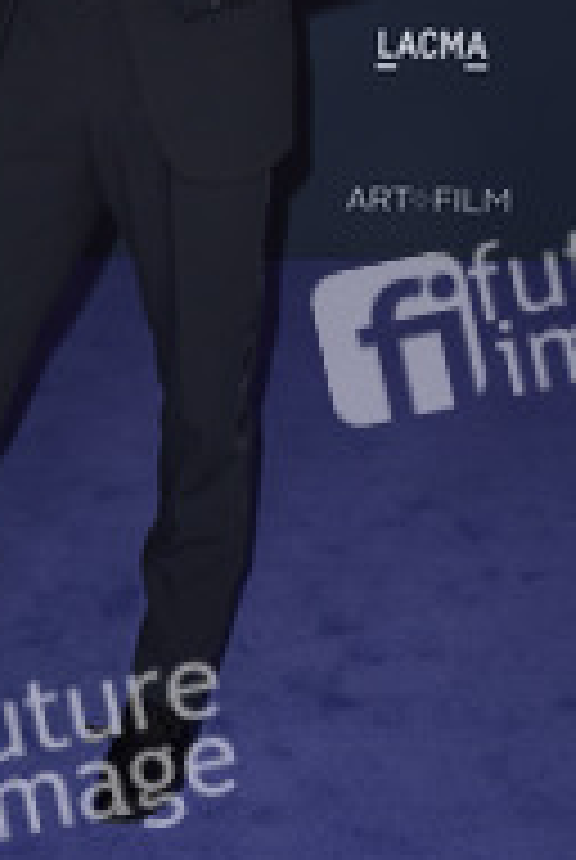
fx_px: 2248
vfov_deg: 21.2
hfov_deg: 14.5
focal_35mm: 94
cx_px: 137
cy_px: 95
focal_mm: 45
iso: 500
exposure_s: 1/250
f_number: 6.3
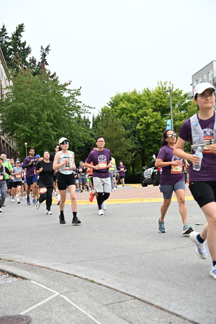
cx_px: 108
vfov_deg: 37.5
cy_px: 162
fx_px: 477
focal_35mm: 53
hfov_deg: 25.5
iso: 1600
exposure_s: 1/800
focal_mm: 53
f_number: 4
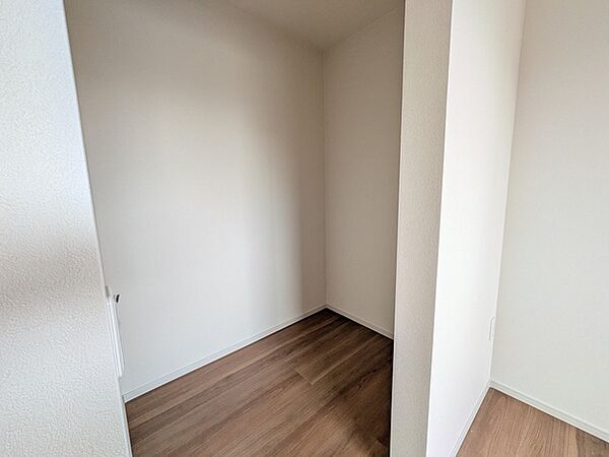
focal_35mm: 14
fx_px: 246
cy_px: 228
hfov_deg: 102.1
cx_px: 304
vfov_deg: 85.7
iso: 77
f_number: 2.2
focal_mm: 1.83
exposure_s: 1/100
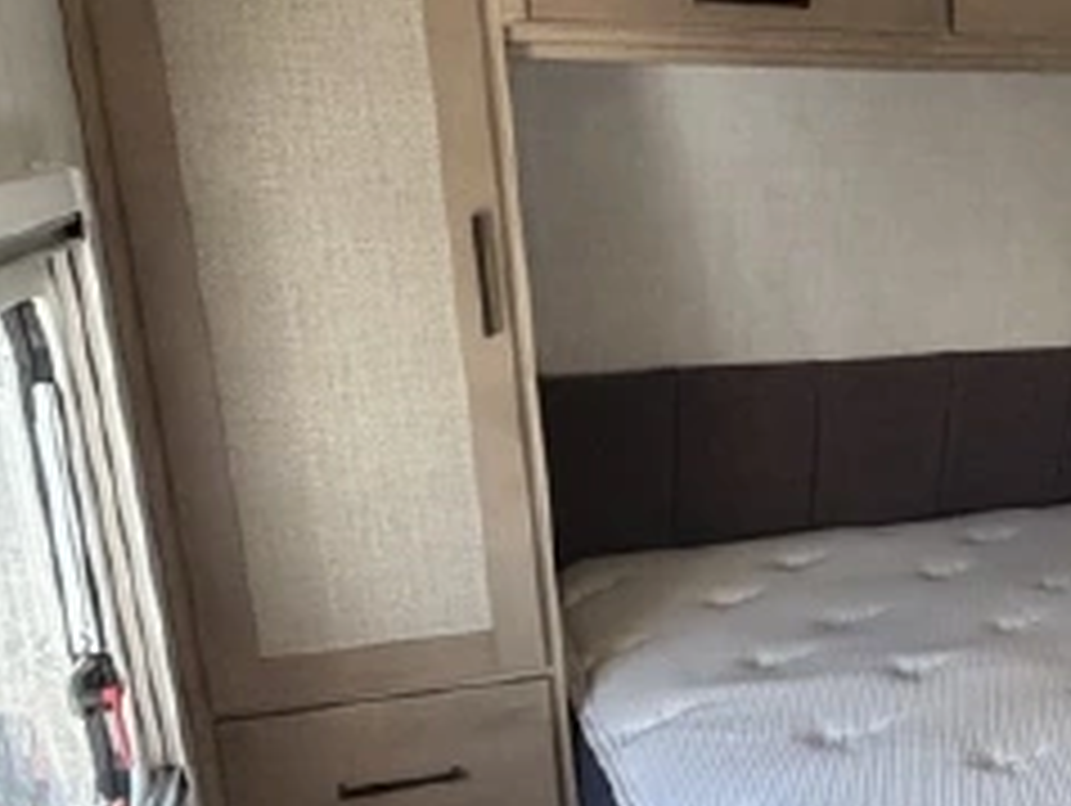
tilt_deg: -16.4
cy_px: 581
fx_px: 1456
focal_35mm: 47
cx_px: 1040
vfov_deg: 30.5
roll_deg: +0.7
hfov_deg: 36.8
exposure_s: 1/62
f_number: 2.2
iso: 320
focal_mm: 2.22
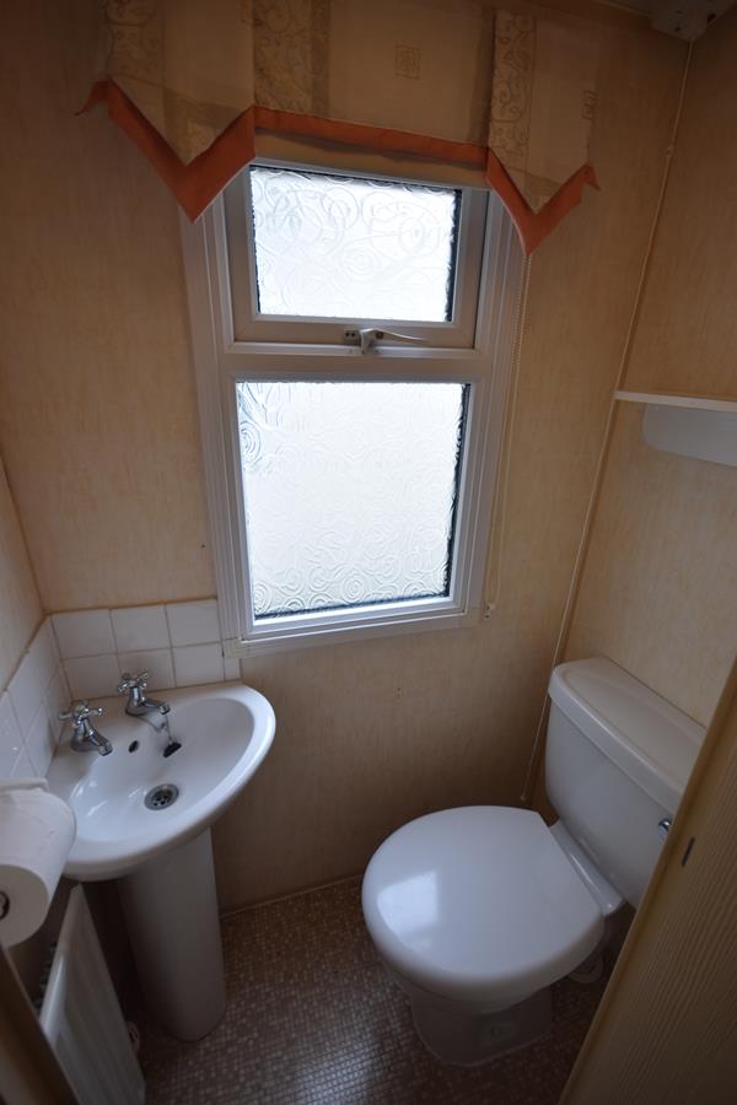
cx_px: 368
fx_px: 461
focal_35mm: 15
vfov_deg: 100.4
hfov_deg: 77.3
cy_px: 552
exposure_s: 1/60
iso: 200
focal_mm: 10
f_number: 4
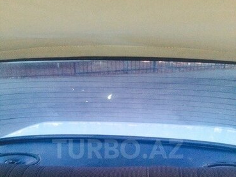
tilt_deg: -24.3
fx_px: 266
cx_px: 118
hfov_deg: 47.8
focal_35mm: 39
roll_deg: +2.1
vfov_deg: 35.3
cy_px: 149
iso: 320
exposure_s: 1/33
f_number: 2.2
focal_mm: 4.15
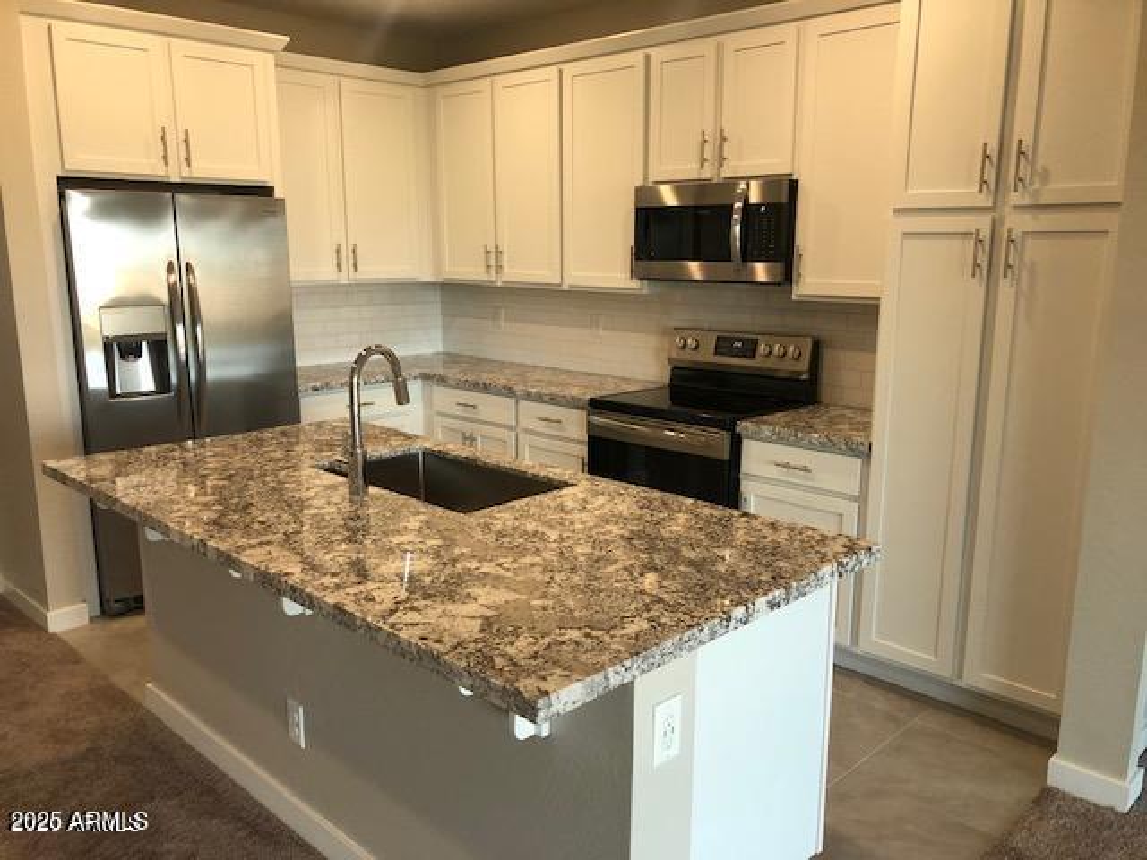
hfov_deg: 63.4
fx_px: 928
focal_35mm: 28
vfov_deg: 49.7
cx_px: 574
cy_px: 430
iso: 32
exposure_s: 1/30
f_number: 1.8
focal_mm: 4
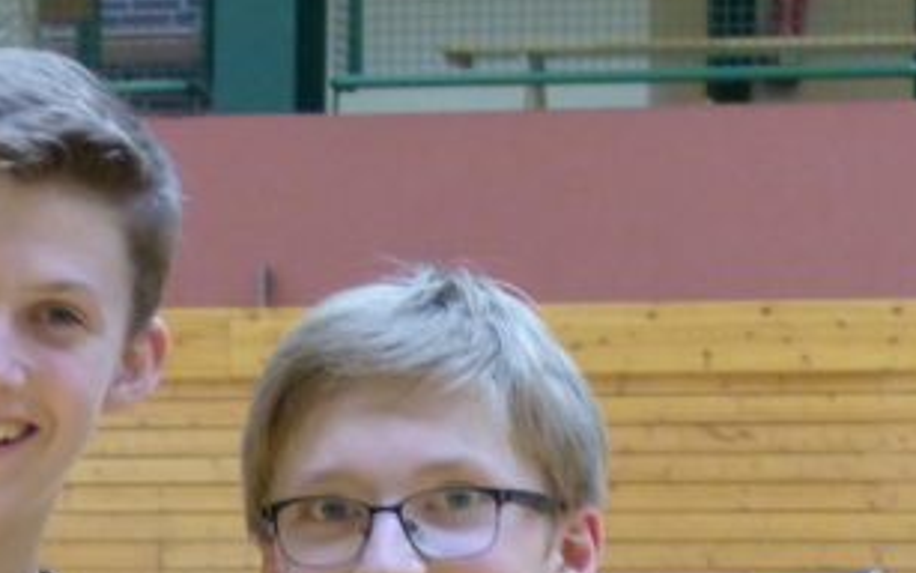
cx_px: 421
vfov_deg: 5.8
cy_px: 833
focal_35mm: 223
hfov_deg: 9.4
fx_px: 5568
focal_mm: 11.4
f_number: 2.8
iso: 320
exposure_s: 1/60
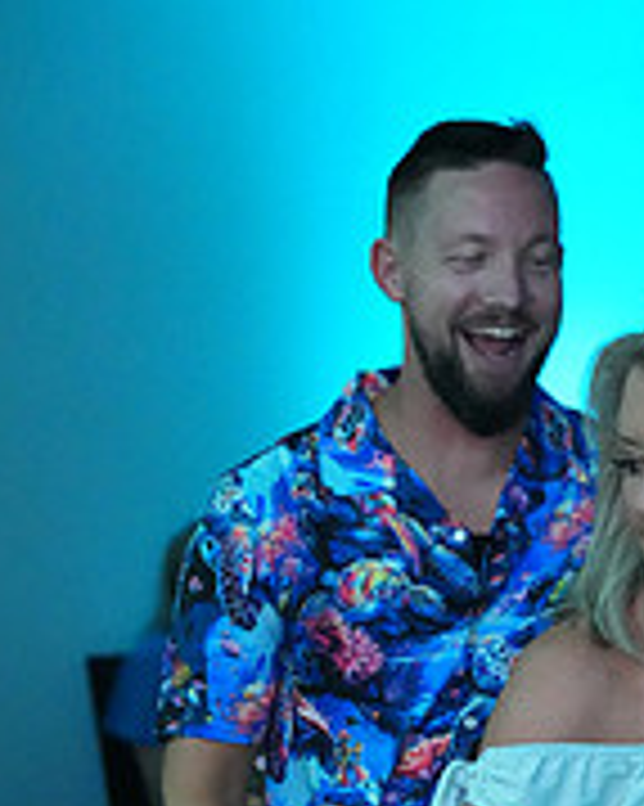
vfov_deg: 7.1
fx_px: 6462
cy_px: 1085
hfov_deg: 5.7
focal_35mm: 271
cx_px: 646
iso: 12800
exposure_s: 1/250
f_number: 4
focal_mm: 89
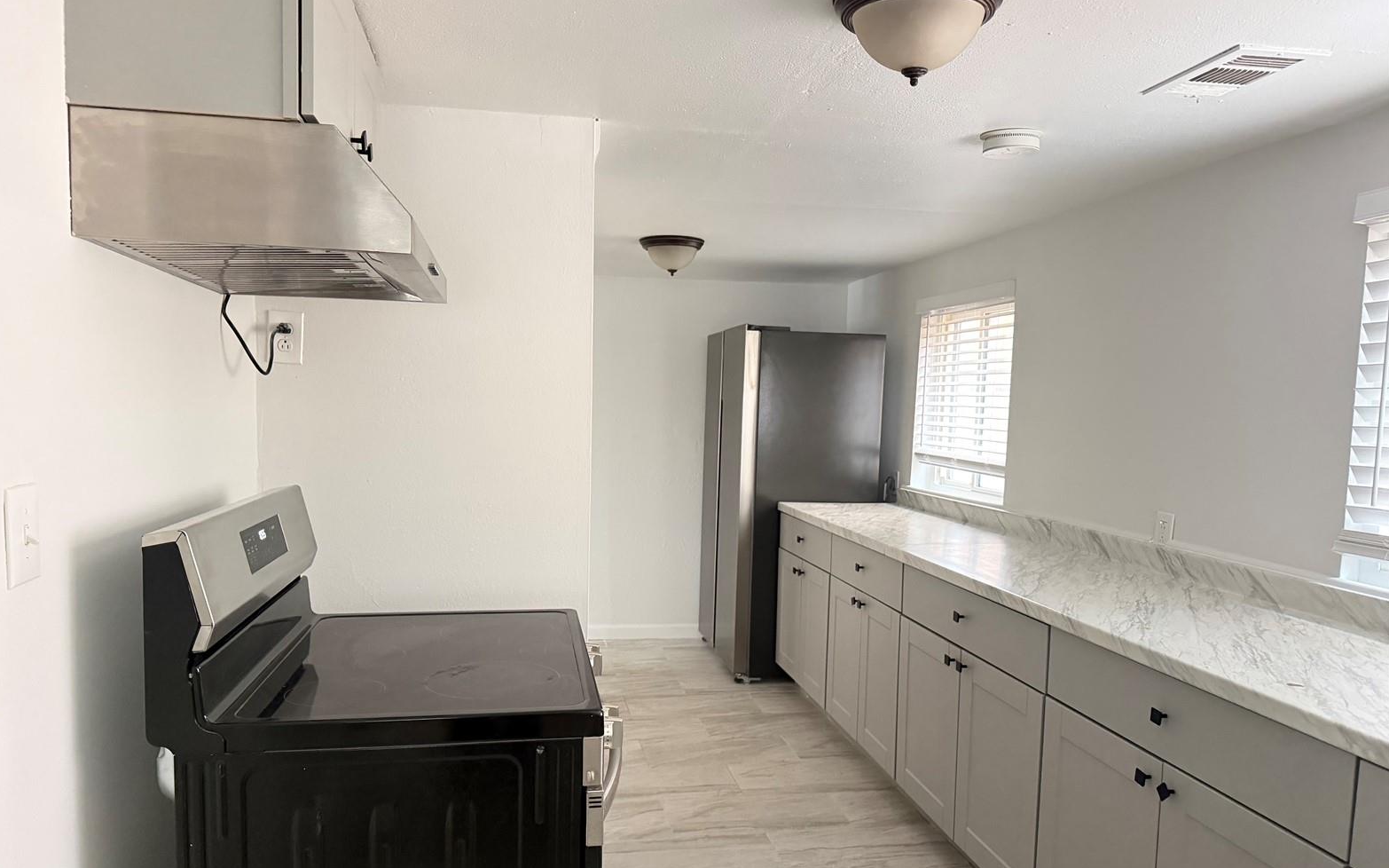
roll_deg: -1.3
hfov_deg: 70.4
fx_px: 984
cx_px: 685
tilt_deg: -4.5
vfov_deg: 47.5
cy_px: 487
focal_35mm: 26
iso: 1600
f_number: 1.78
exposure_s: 1/26
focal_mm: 6.76
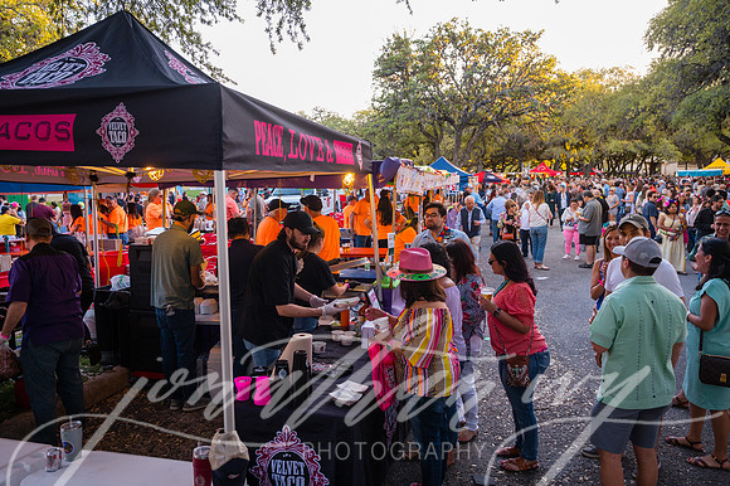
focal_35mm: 28
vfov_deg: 46.4
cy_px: 243
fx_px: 567
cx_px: 365
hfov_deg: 65.5
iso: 1250
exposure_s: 1/500
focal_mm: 28
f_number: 4
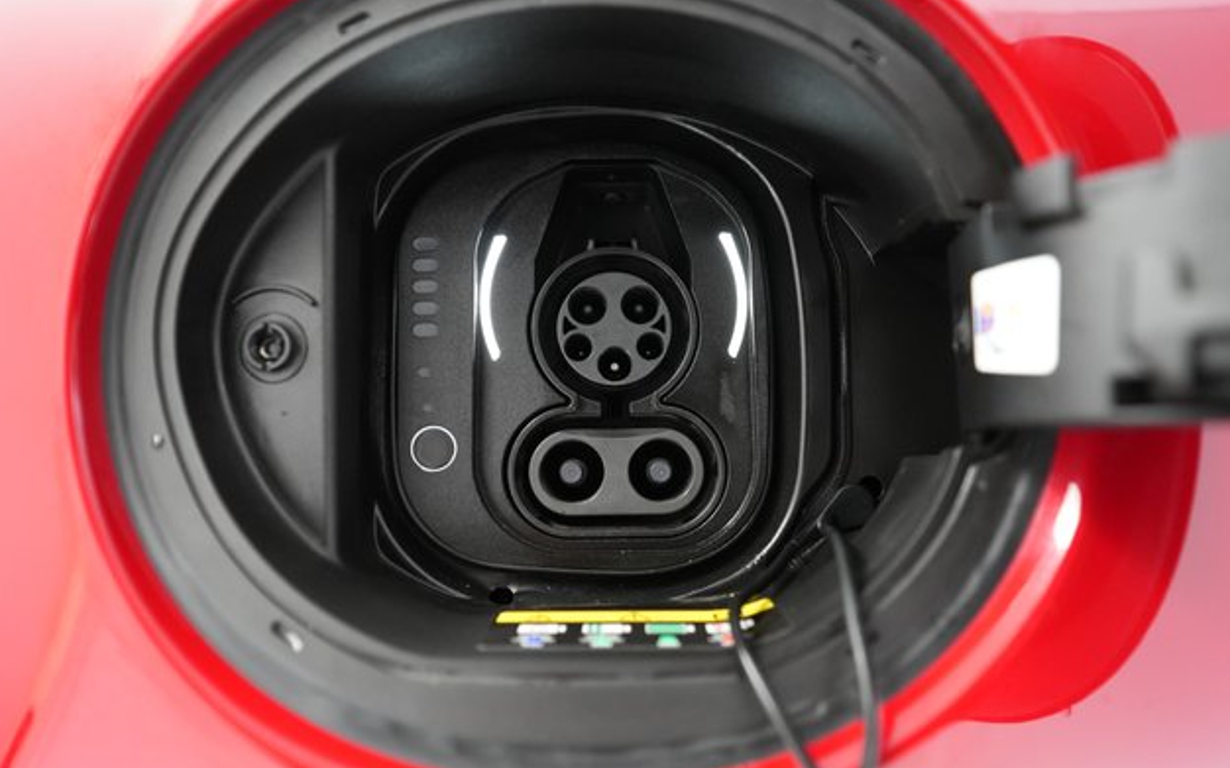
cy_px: 405
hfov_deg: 72.6
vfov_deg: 49.2
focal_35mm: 25
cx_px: 613
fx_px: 838
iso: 5000
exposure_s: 1/60
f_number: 2.8
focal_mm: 24
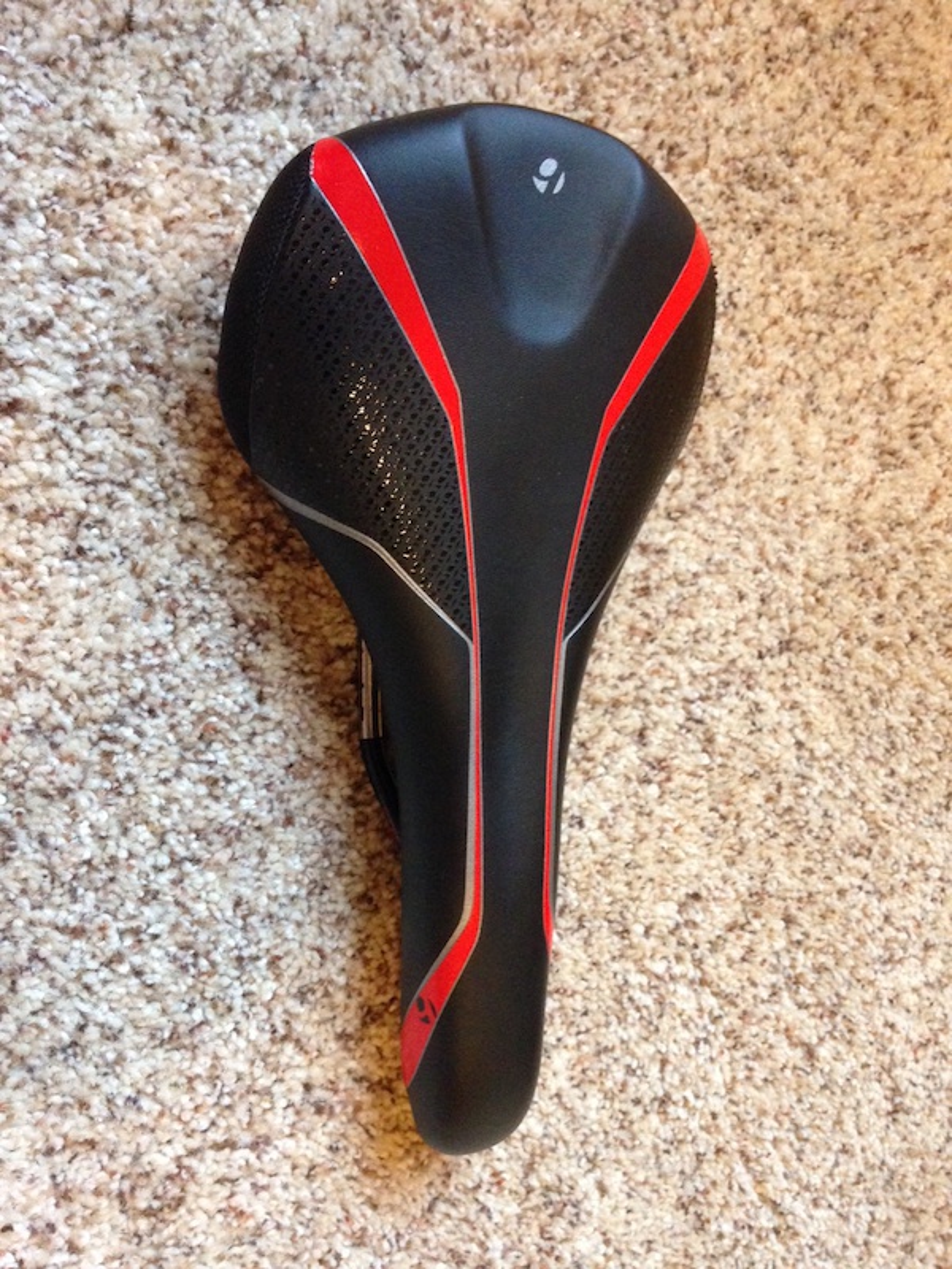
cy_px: 634
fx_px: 1210
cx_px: 476
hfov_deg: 42.9
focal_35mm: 33
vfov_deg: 55.4
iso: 400
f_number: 2.4
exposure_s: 1/20
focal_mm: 4.12
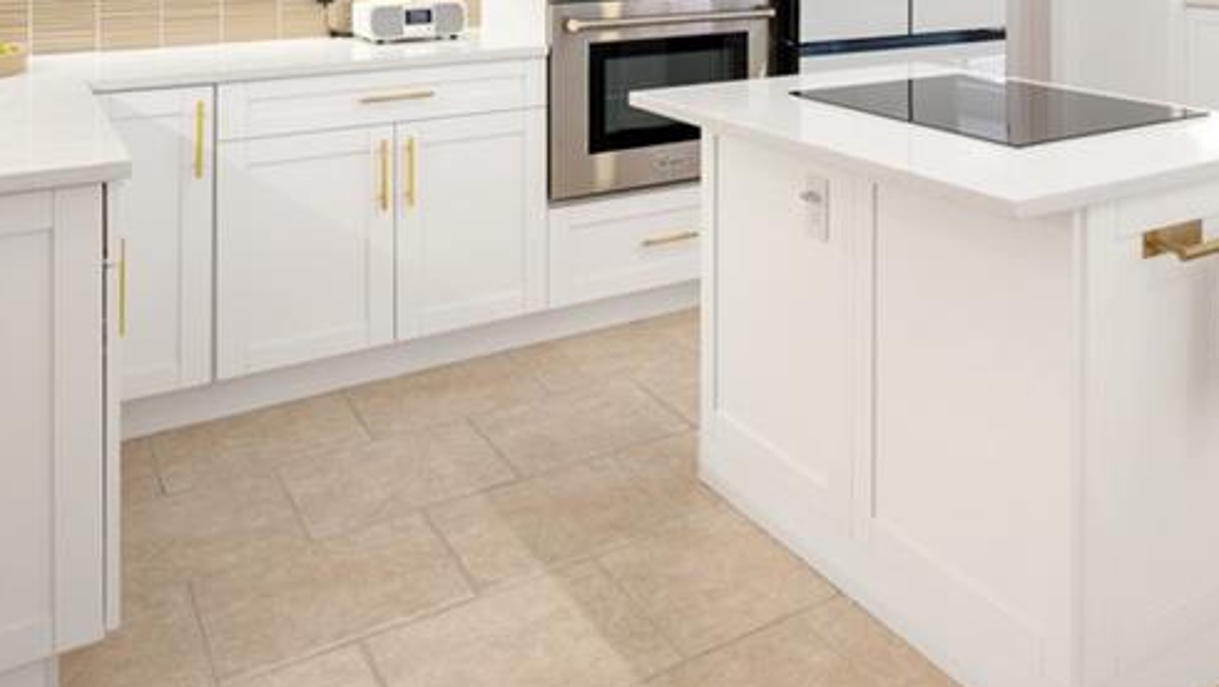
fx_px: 1167
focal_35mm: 36
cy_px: -88
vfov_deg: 29.3
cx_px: 988
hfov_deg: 51.5
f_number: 8
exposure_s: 1/1.25
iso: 100
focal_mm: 16.5
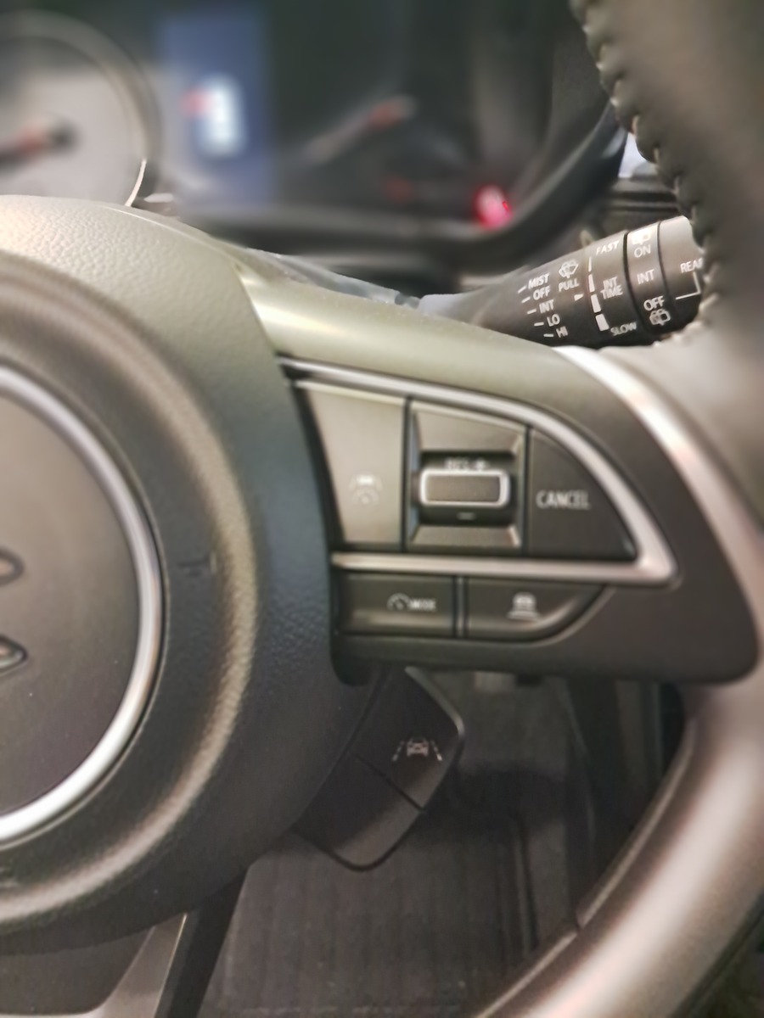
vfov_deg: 65.3
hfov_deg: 51.4
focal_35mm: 27
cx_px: 382
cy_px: 509
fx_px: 795
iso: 1600
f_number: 1.8
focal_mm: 4
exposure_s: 1/20
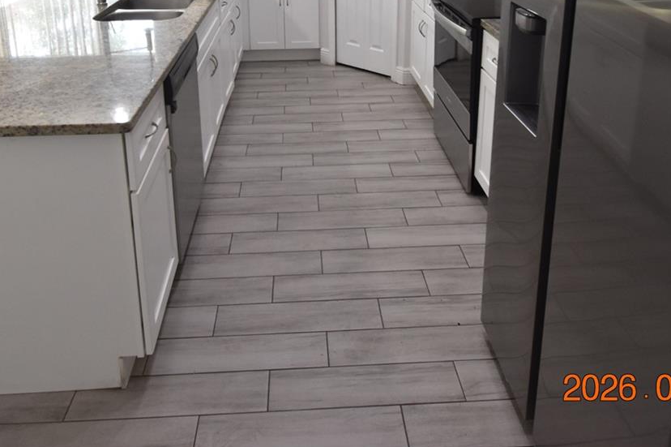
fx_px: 540
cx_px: 324
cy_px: 20
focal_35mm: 29
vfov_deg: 40.4
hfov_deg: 63.7
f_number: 3.5
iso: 800
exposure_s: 1/125
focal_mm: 10
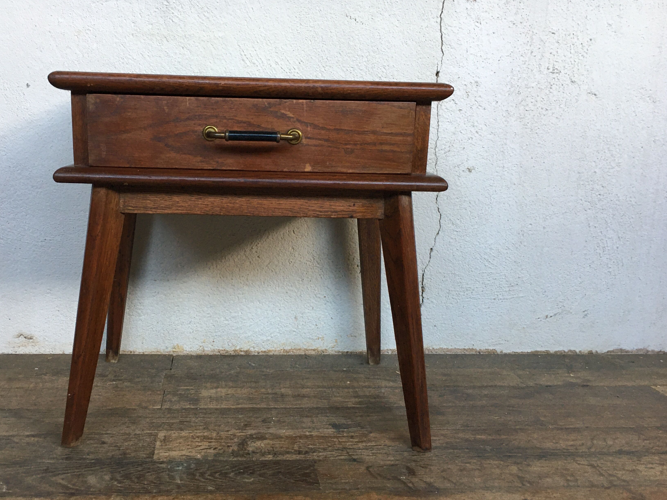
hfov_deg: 51.1
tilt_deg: -11.0
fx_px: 694
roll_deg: -1.8
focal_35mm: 36
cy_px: 253
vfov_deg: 39.7
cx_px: 272
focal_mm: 4.15
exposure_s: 1/33
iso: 64
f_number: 2.2
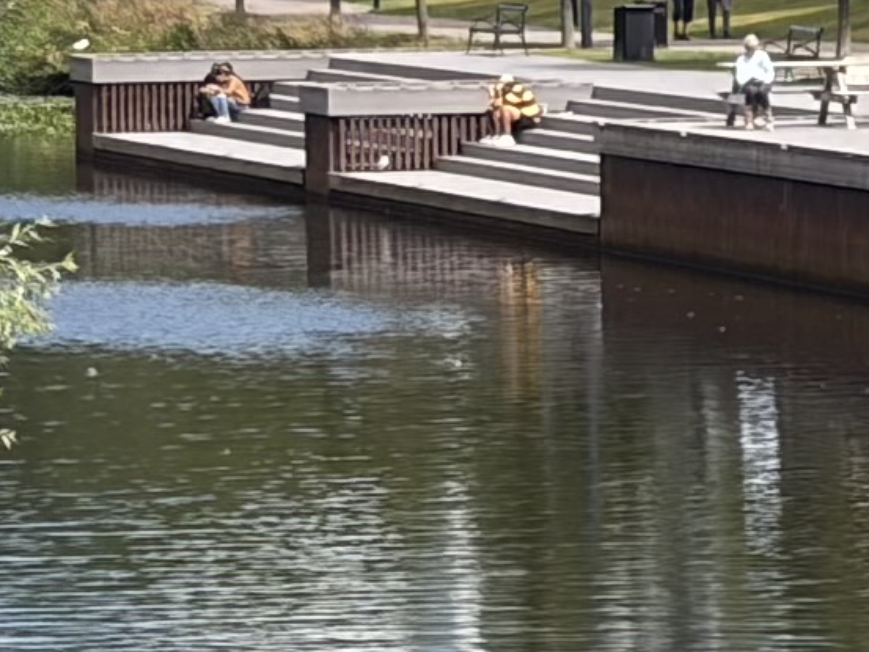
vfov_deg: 3.9
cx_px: 695
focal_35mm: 379
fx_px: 9516
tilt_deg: -3.4
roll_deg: +0.9
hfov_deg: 5.2
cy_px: 258
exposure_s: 1/2364
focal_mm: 5.96
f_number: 1.6
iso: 32
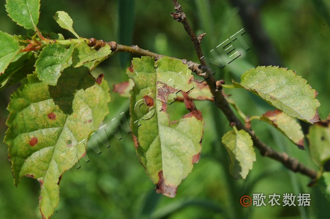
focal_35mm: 158
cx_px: 165
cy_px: 110
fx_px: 1442
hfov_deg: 13.1
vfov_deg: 8.7
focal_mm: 105
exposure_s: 1/125
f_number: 16
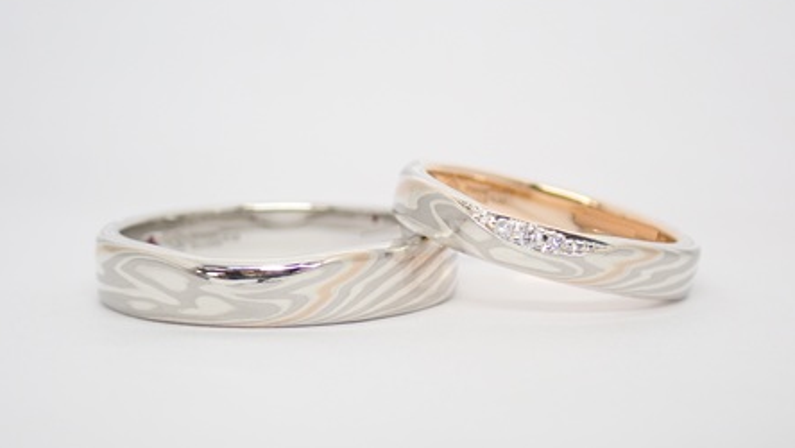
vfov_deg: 14.2
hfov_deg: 25.0
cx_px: 398
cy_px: 246
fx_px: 1792
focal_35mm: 85
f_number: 4.1
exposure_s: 1/100
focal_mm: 13.65
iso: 200
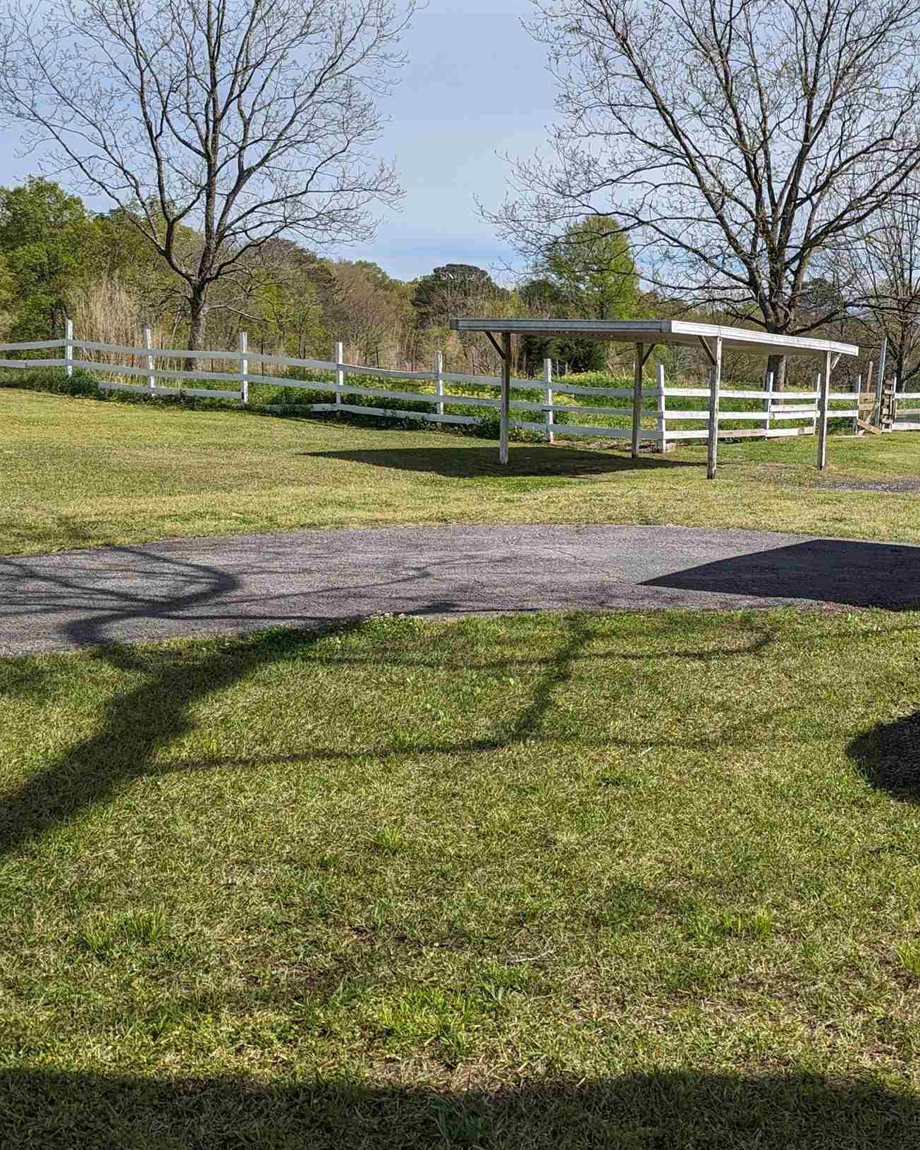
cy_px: 470
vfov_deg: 41.8
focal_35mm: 44
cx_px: 865
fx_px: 1497
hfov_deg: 32.1
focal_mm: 6.81
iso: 42
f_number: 1.85
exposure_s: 1/2096
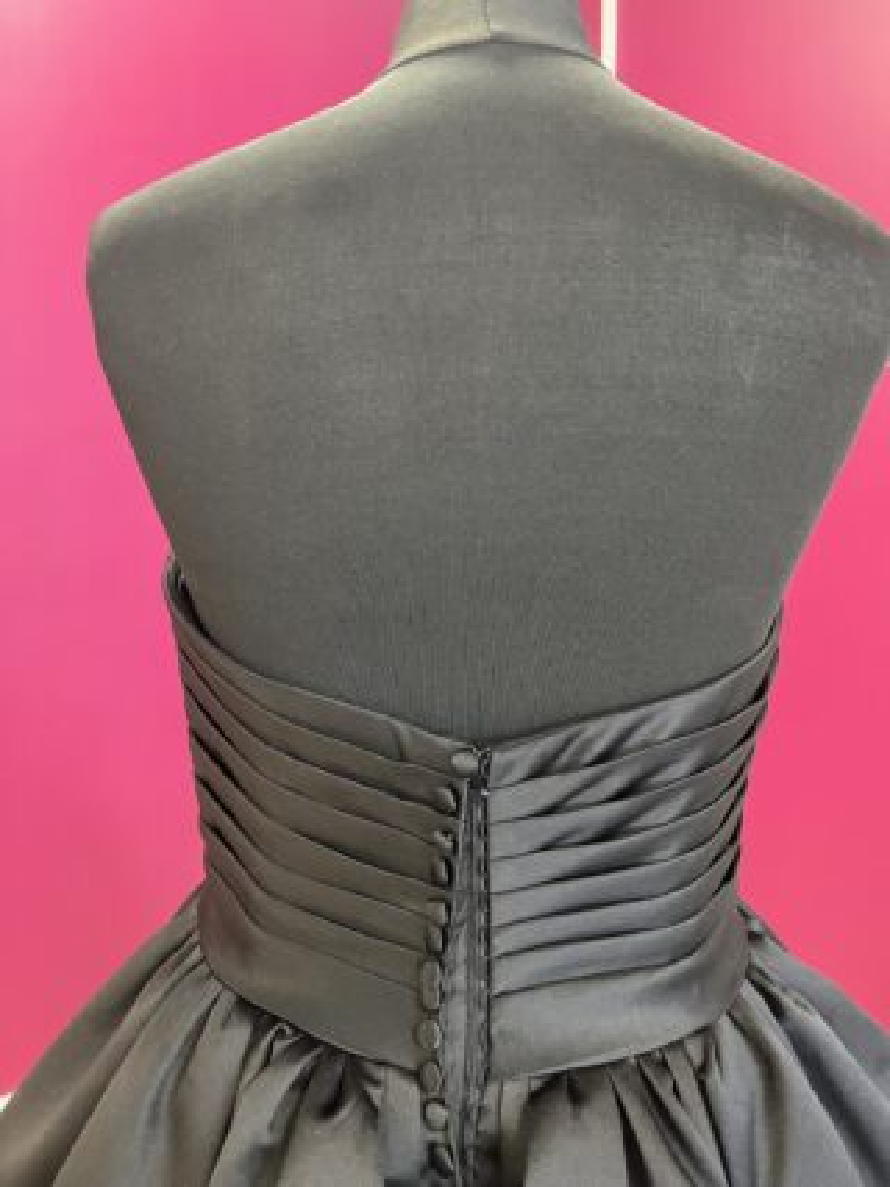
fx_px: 892
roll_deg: +1.0
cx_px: 445
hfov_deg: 53.0
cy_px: 594
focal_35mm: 26
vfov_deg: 67.3
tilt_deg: -10.0
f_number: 1.6
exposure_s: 1/50
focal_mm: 5.1
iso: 500
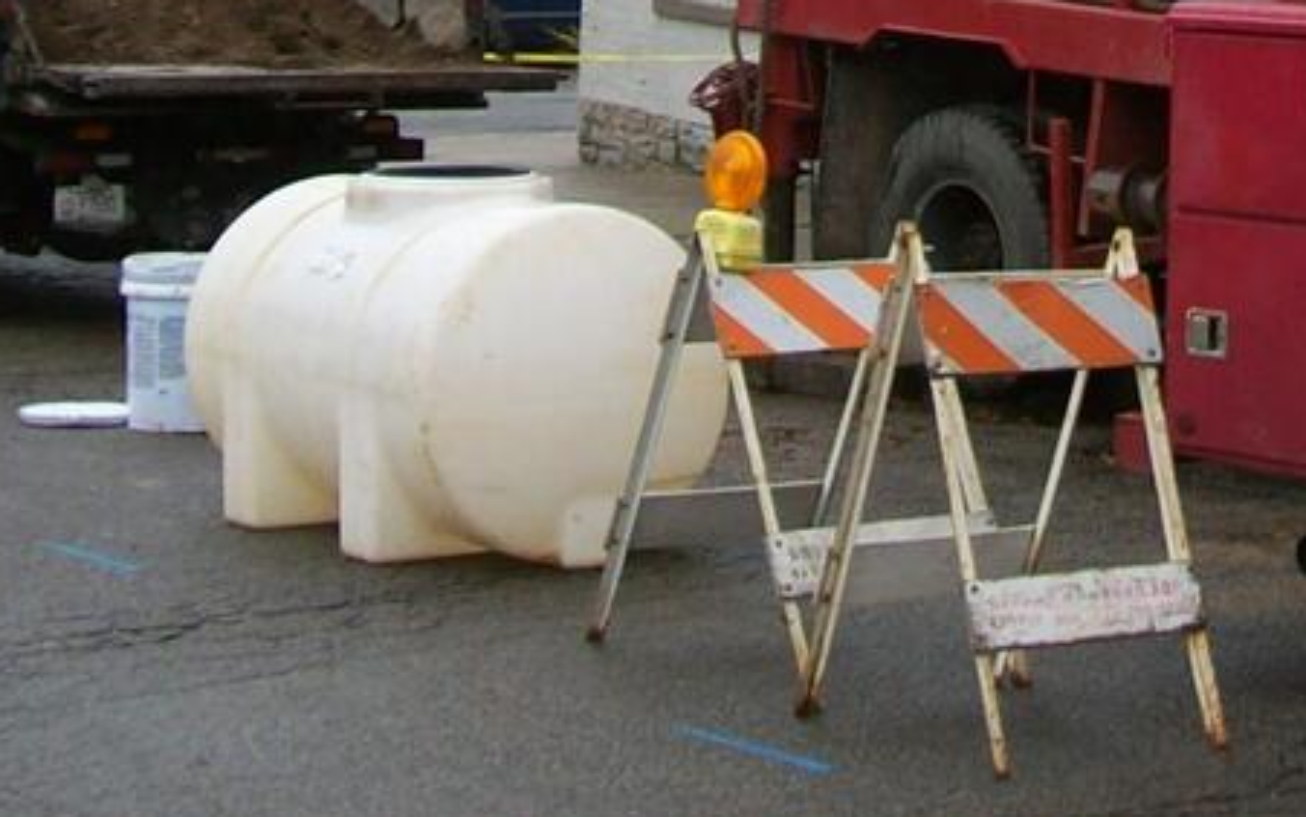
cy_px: -611
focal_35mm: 113
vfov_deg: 10.9
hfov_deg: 18.2
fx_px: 4022
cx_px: 1167
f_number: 2.7
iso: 80
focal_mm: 6
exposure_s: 1/221
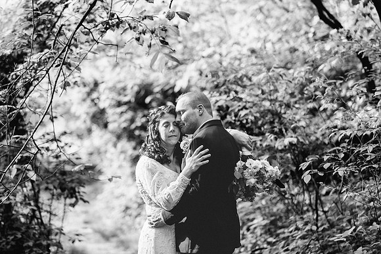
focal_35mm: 114
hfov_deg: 18.0
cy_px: 125
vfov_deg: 12.0
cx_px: 191
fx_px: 1205
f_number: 2.8
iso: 640
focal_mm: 110
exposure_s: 1/500
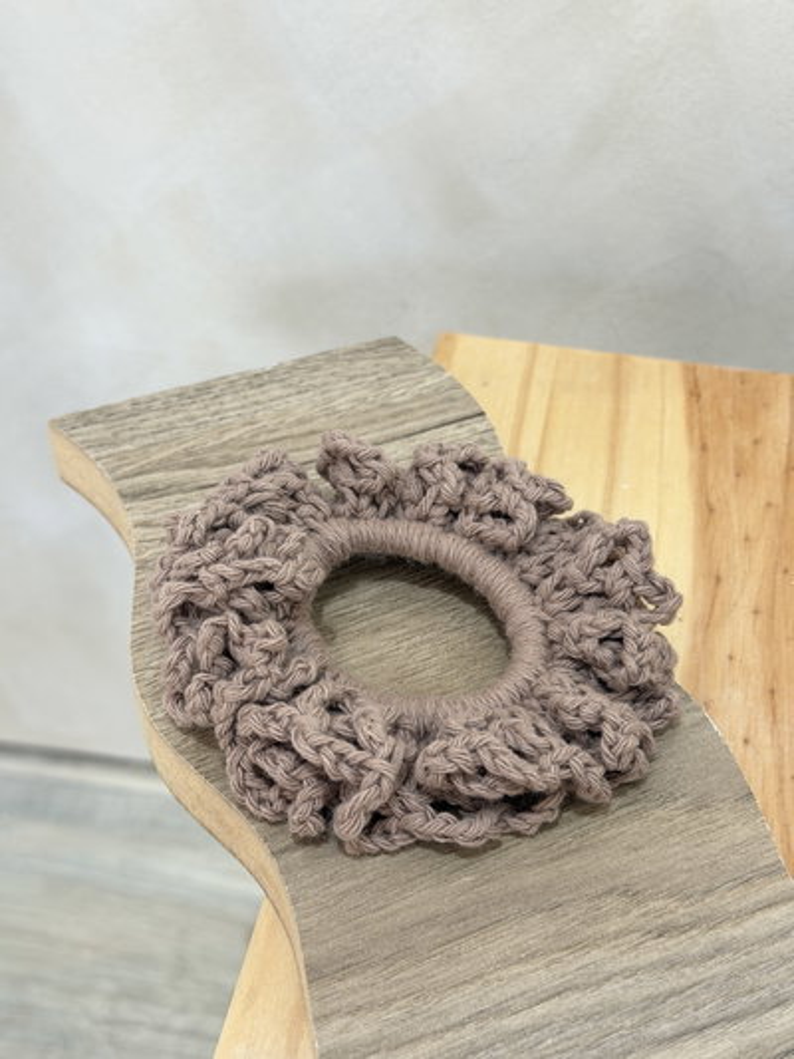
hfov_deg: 30.3
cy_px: 530
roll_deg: -0.1
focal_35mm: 48
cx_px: 397
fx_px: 1467
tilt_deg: -43.5
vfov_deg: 39.6
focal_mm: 6.76
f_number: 1.78
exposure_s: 1/50
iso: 125
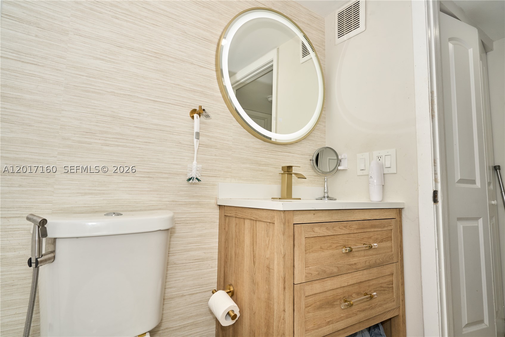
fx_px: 281
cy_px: 168
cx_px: 252
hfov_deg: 84.0
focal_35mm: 20
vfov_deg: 61.9
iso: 640
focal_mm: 20
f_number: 8
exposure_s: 1/125
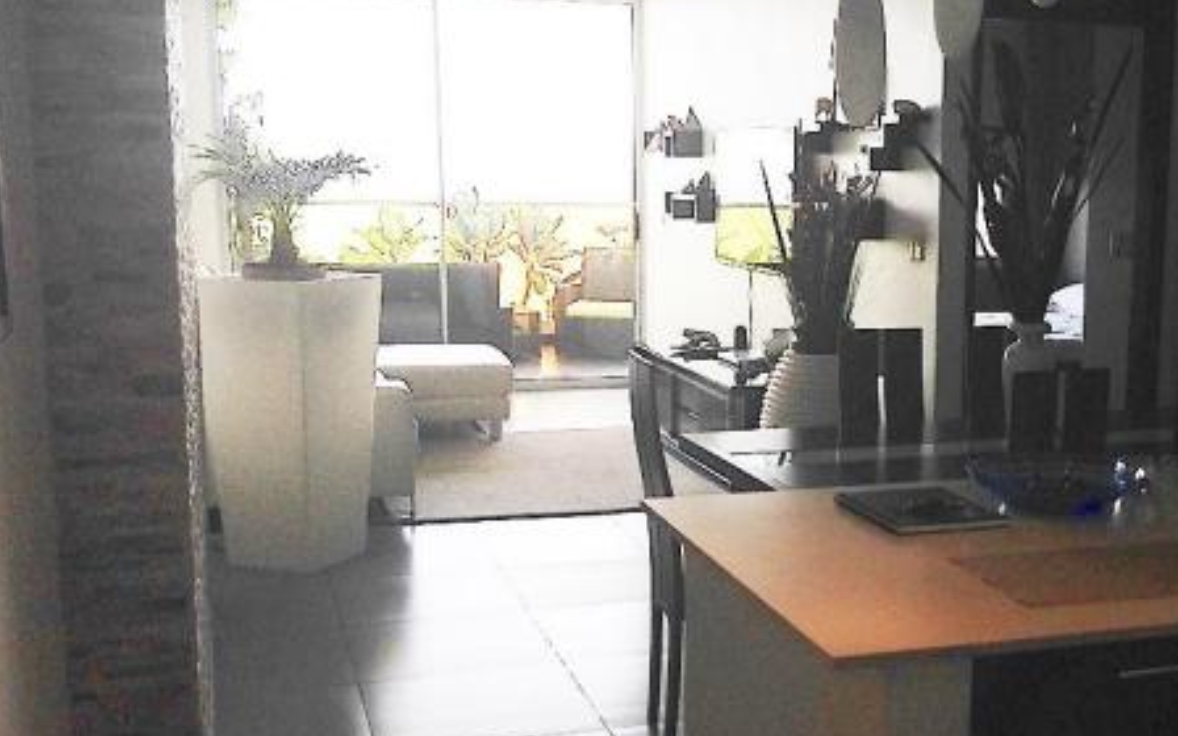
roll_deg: -0.4
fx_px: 1605
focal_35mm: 50
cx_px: 834
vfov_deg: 25.8
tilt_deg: -11.2
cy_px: 431
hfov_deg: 39.6
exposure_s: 1/151
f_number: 2.4
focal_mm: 4.12
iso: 50
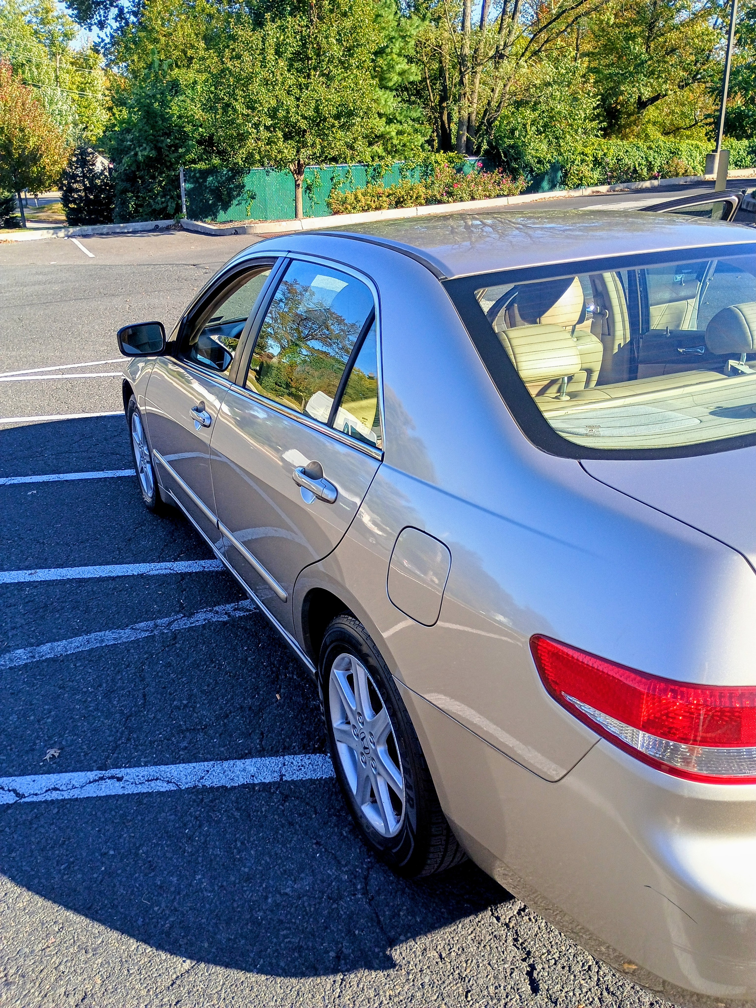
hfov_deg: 48.2
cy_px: 504
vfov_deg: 61.7
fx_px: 844
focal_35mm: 29
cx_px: 378
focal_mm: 4.27
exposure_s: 1/353
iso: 100
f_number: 1.8
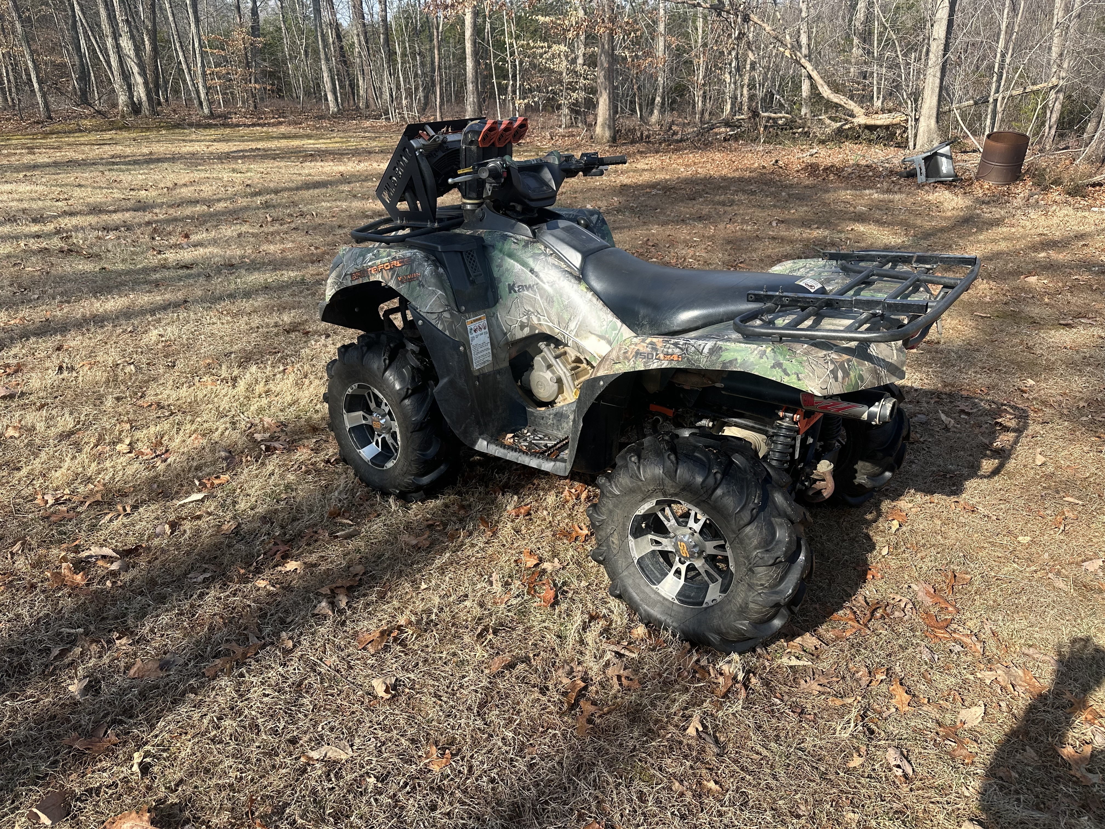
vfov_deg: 56.8
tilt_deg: -25.7
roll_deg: +0.4
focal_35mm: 24
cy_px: 414
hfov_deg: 71.6
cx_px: 552
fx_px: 766
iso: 80
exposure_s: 1/1587
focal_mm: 6.86
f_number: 1.78
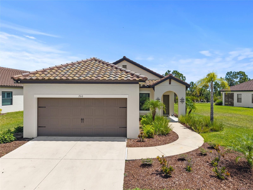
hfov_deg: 71.6
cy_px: 95
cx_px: 126
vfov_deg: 56.8
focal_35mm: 24
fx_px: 175
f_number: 1.8
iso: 200
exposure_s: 1/4000
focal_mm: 8.67
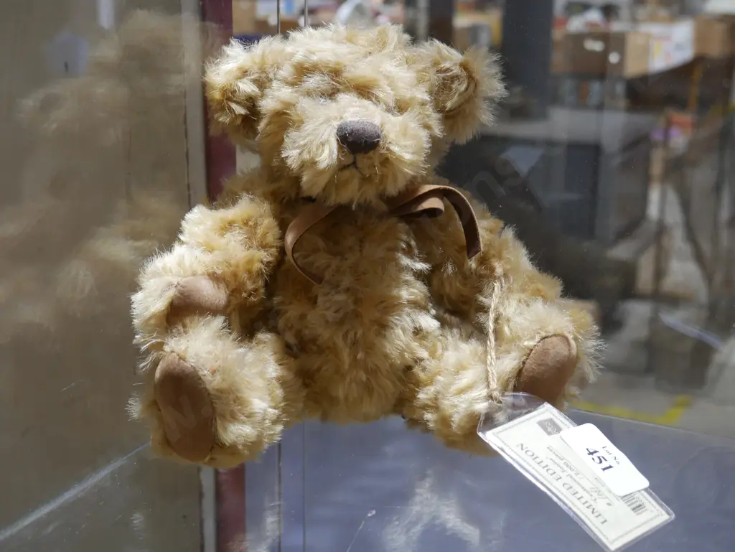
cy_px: 276
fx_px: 1147
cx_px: 368
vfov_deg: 27.1
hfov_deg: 35.5
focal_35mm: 54
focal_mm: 27
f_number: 5.3
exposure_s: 1/60
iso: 800
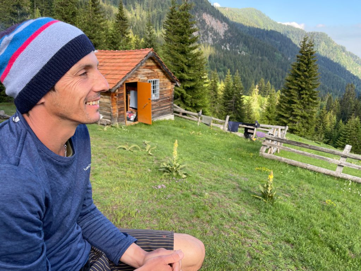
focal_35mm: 26
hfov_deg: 67.3
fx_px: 271
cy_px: 136
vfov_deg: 53.1
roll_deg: -2.1
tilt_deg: -16.5
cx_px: 180
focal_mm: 4.2
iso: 32
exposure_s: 1/421
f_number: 1.6
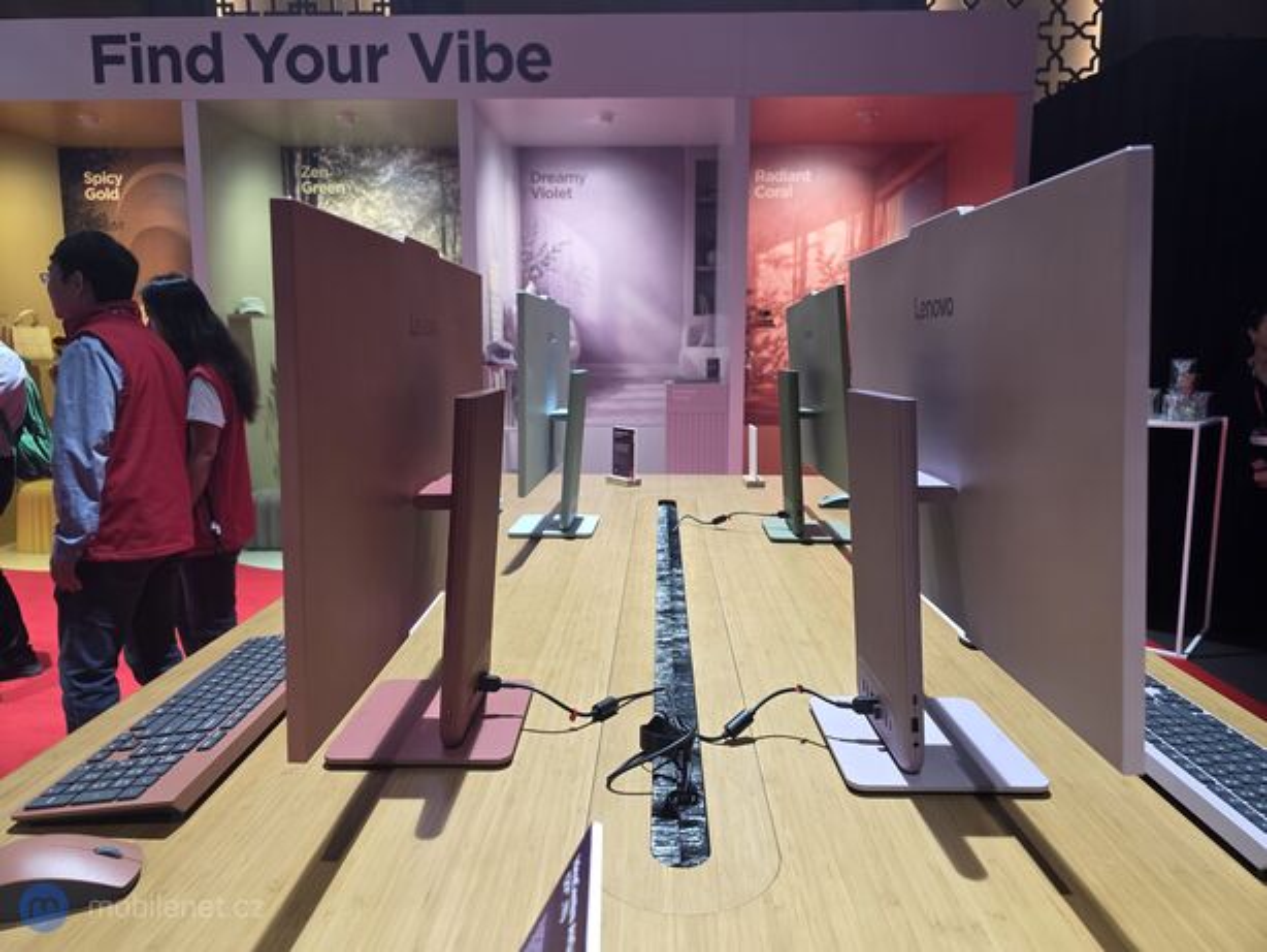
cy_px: 476
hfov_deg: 73.9
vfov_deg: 58.9
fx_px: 842
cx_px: 634
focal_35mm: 23
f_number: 1.7
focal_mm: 6.3
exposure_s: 1/53
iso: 125
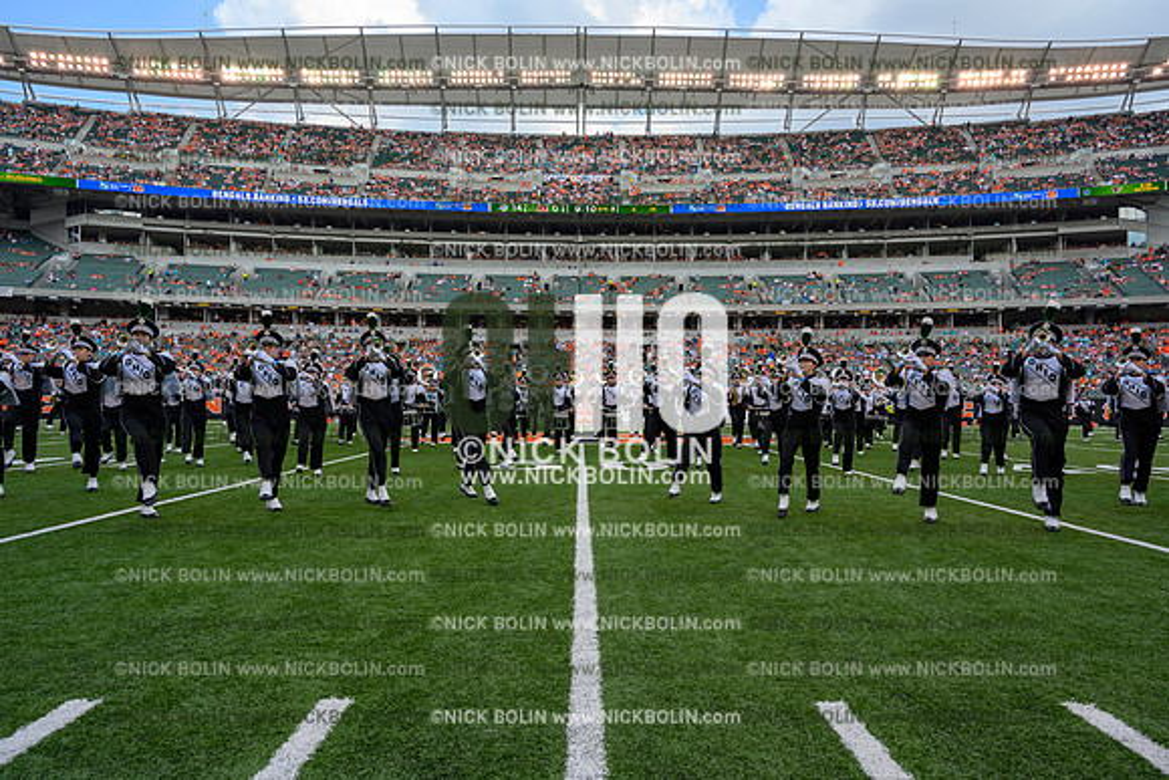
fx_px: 779
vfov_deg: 53.2
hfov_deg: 73.7
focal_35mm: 24
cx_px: 584
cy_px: 390
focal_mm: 24
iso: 80
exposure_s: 1/100
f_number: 7.1
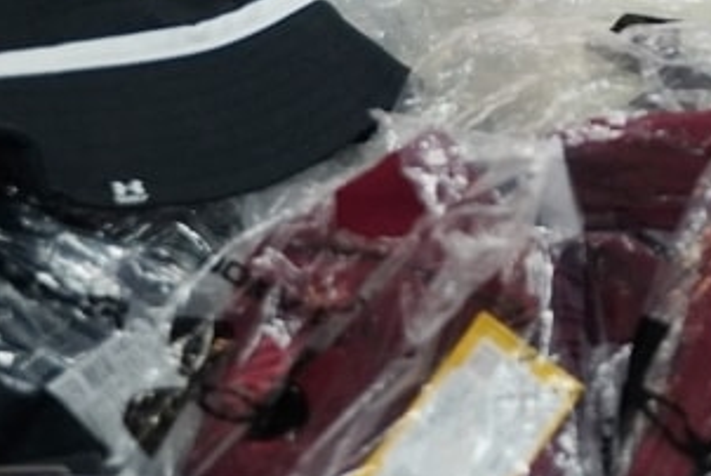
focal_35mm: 127
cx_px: 1136
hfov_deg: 14.7
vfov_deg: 10.4
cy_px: -266
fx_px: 2511
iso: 1600
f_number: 2.8
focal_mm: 32
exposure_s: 1/160
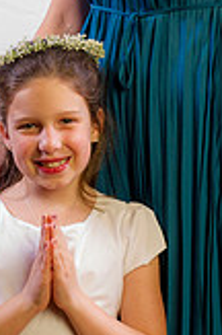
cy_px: -25
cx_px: 133
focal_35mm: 171
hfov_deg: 8.0
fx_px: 1588
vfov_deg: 11.9
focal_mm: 62
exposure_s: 1/160
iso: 100
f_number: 7.1
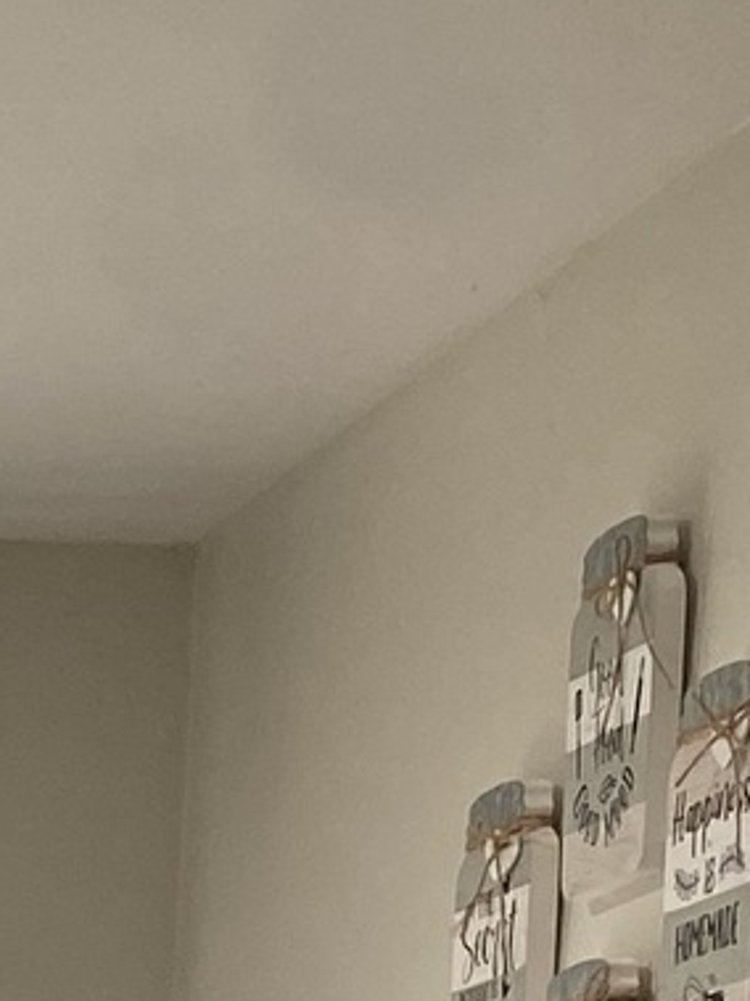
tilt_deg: -9.8
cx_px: -1334
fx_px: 4567
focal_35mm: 158
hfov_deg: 8.2
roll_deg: -1.9
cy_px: 2657
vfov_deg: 10.3
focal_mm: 4.25
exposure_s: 1/120
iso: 64
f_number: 1.8
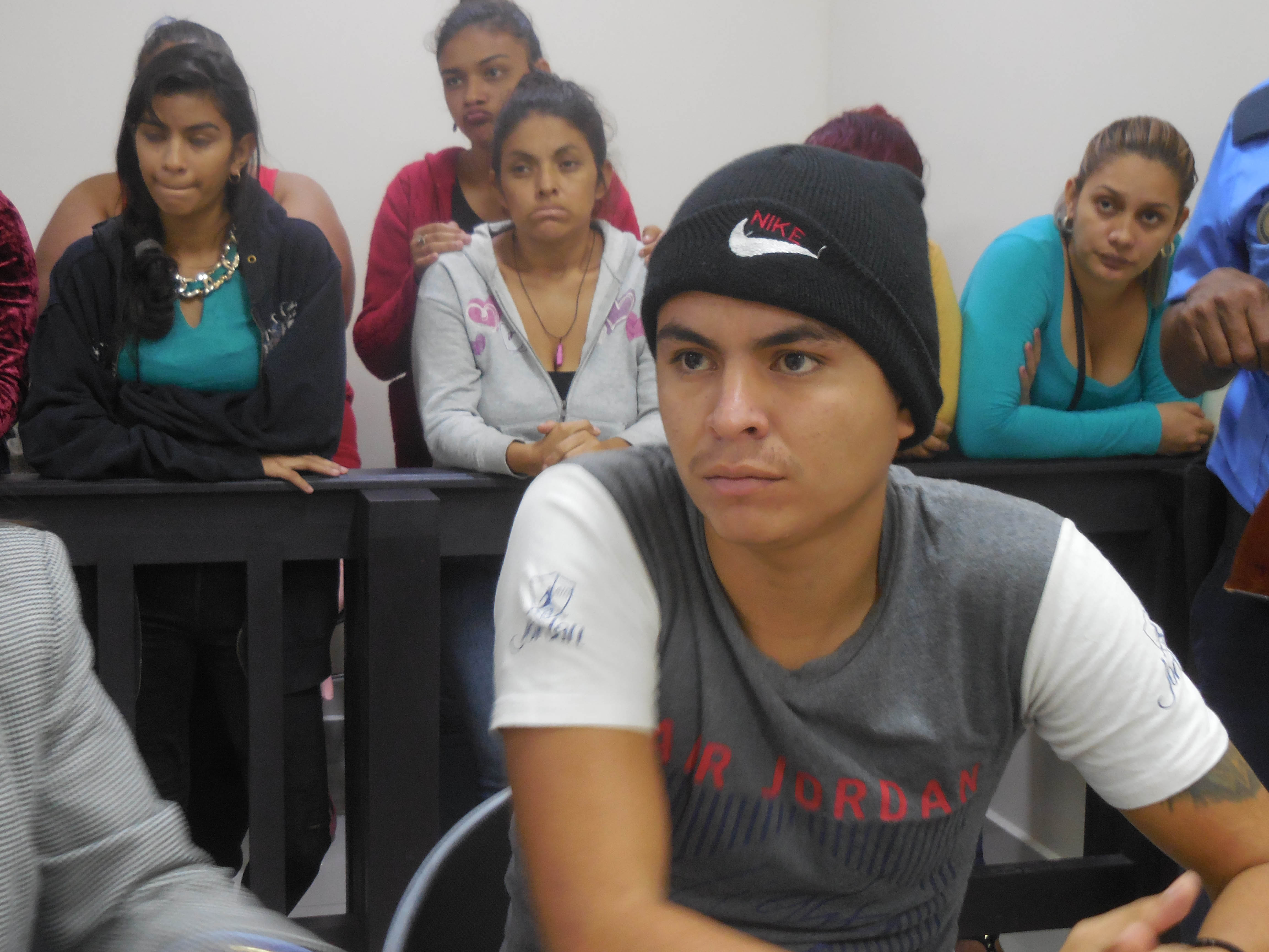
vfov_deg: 28.0
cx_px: 634
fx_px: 1906
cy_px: 476
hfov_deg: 36.8
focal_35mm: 52
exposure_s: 1/10
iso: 400
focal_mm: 9.4
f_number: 4.3
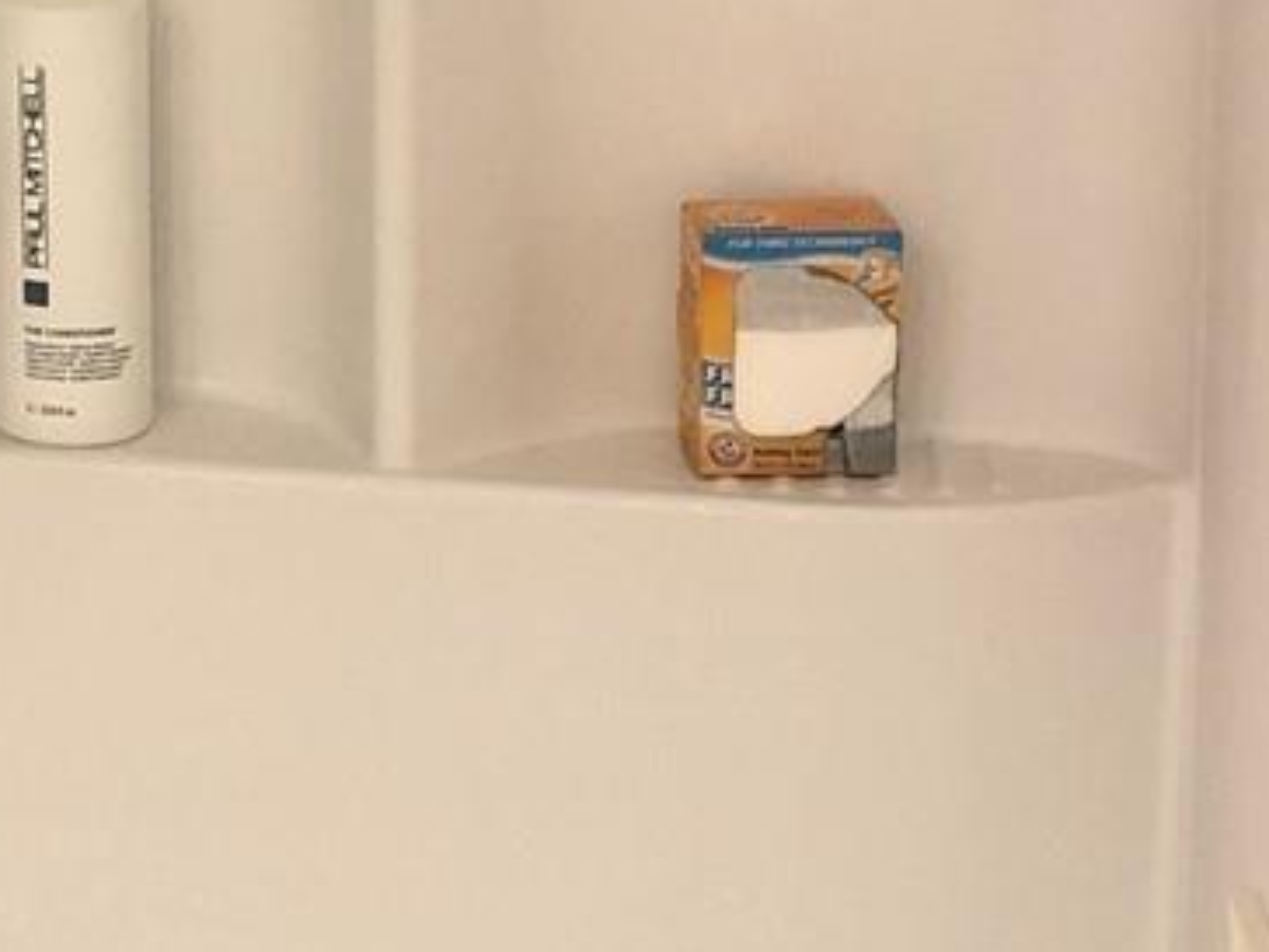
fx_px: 4509
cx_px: -830
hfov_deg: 14.5
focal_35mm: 123
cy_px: -286
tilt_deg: -9.6
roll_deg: +1.9
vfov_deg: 11.7
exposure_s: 1/15
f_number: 1.8
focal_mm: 3.99
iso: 40
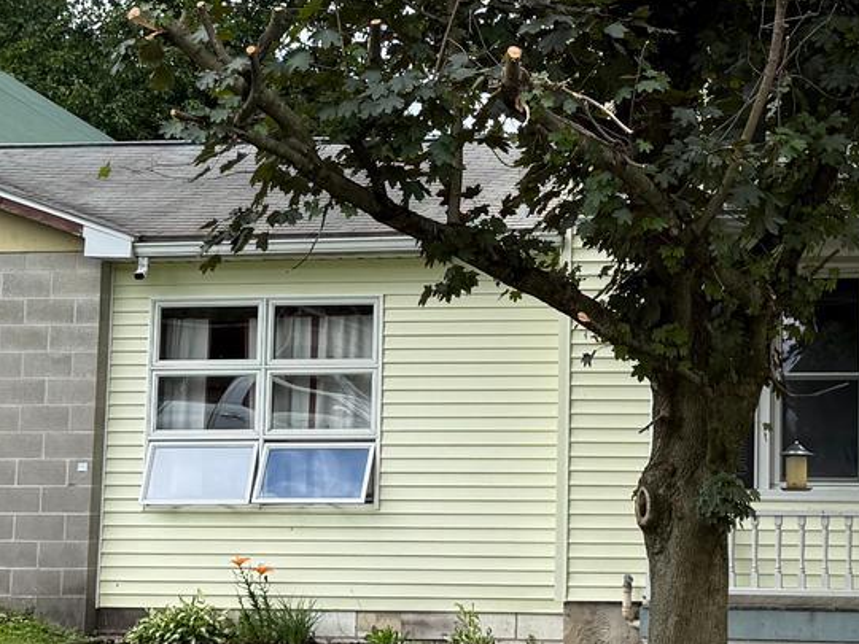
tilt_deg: +7.8
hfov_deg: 21.3
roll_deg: -0.4
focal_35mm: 91
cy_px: 192
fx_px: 2258
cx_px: 698
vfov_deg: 16.2
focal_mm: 6.76
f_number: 1.78
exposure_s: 1/1901
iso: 100
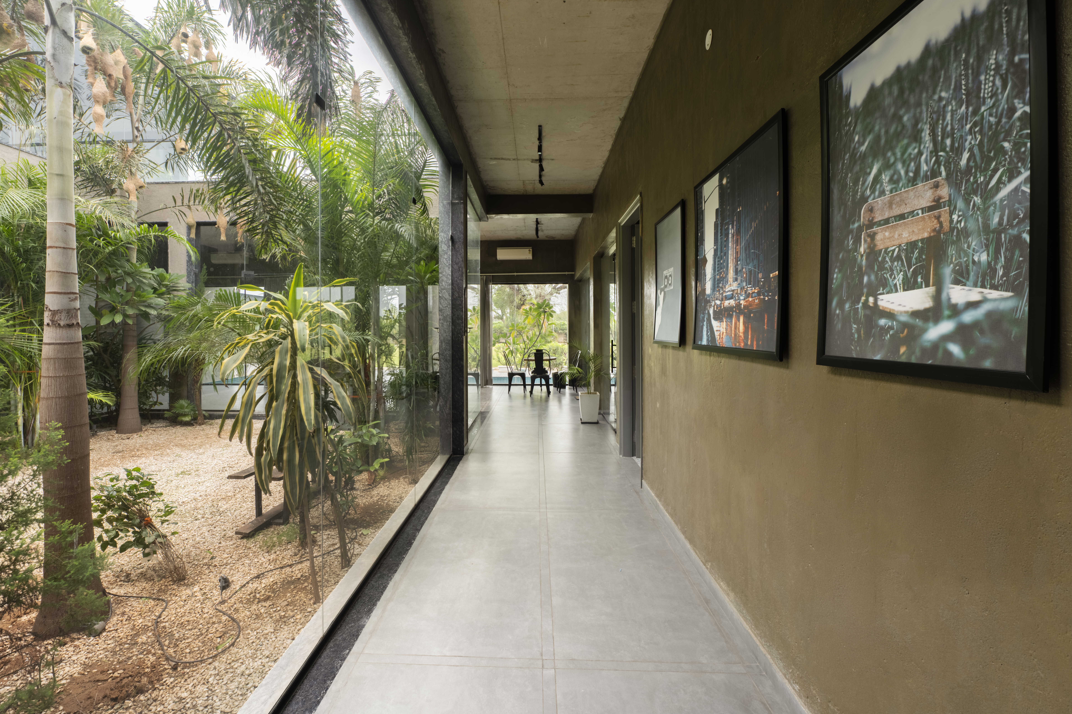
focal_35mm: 15
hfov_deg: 100.4
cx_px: 517
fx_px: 447
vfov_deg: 77.2
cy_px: 336
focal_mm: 14
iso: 160
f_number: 10
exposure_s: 1/200
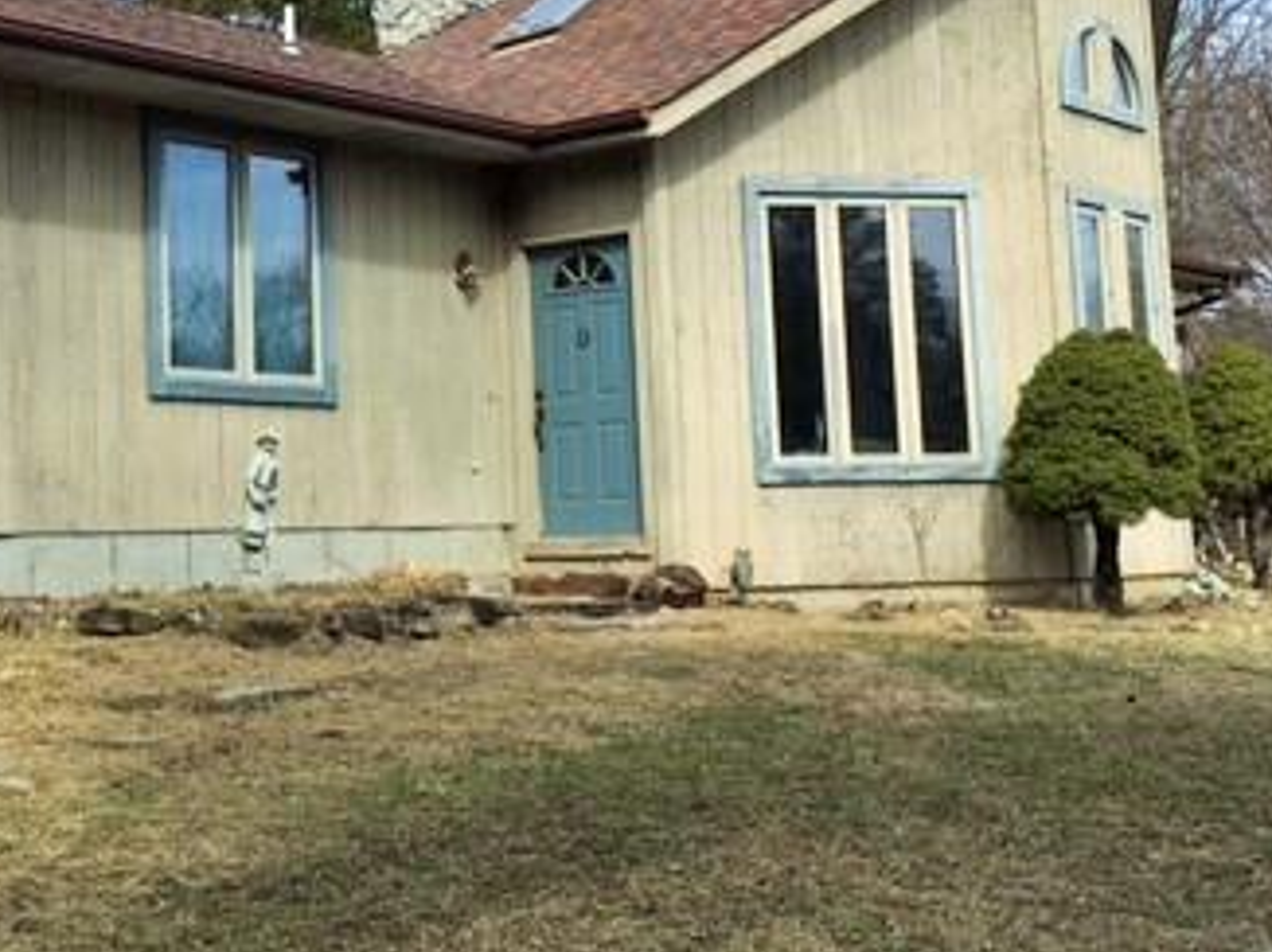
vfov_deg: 25.5
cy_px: 297
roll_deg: +1.1
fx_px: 2093
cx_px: 222
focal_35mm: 57
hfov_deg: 32.7
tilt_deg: +6.1
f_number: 2.2
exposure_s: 1/1637
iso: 25
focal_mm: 4.15
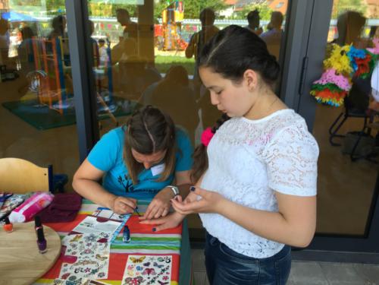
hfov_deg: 61.7
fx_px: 318
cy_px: 142
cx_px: 190
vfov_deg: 48.2
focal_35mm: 29
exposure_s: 1/100
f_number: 2.2
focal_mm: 4.15
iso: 32
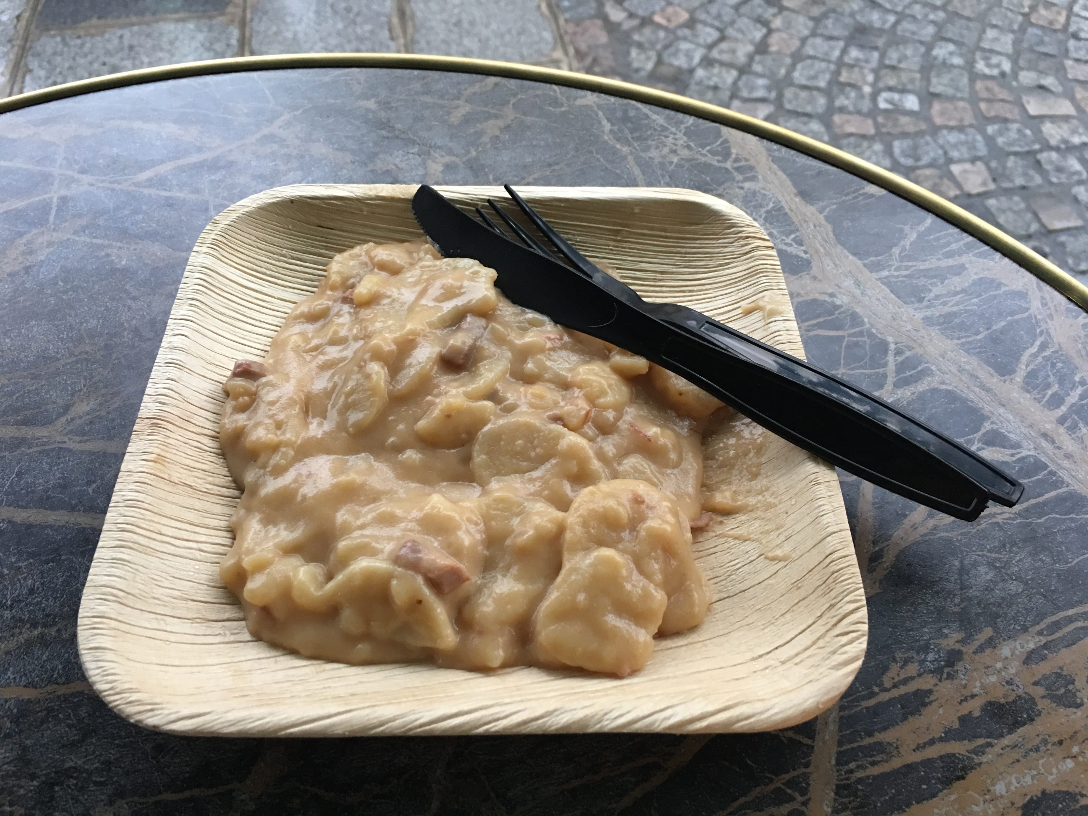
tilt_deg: -50.8
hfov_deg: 61.7
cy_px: 408
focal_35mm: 29
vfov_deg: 48.2
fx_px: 911
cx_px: 544
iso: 100
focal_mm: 4.15
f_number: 2.2
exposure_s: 1/17
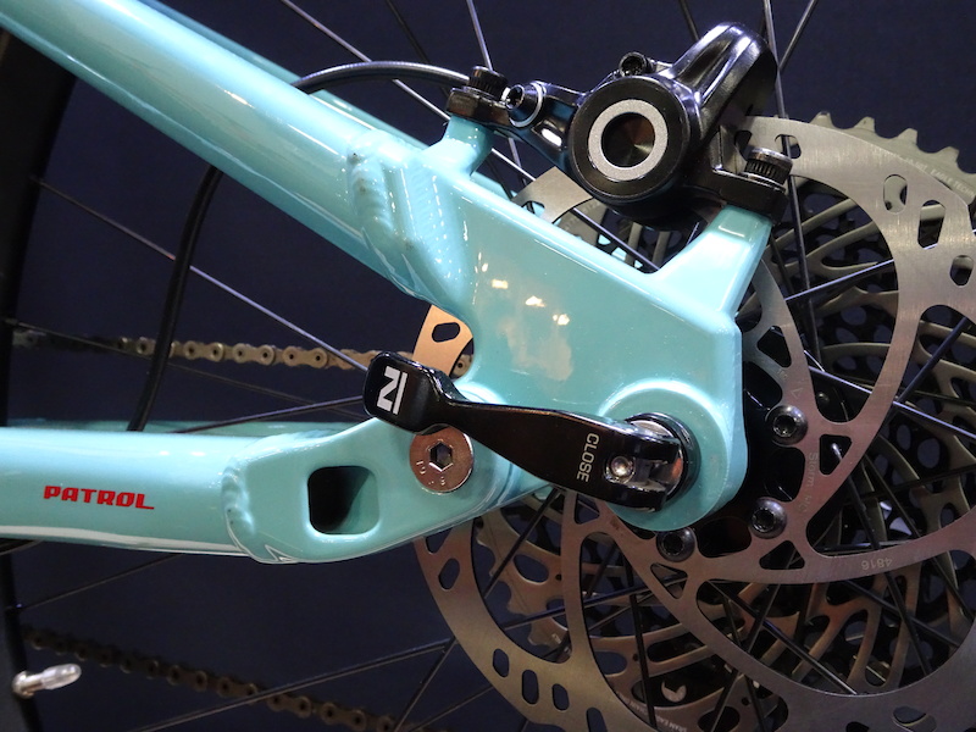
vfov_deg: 41.8
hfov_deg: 54.0
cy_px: 366
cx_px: 488
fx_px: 959
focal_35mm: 34
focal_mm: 5.79
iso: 800
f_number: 4
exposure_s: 1/25
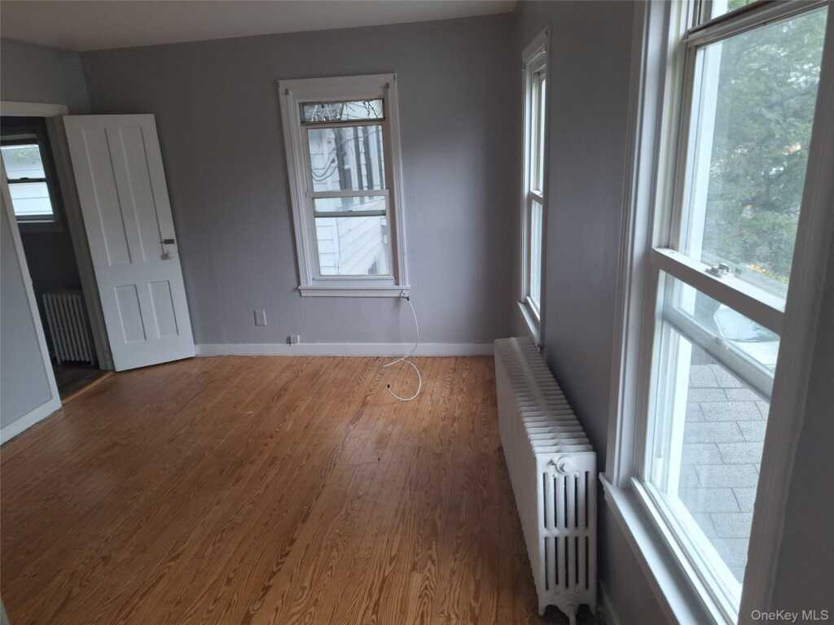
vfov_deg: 58.9
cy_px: 312
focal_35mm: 23
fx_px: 554
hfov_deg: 73.9
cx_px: 417
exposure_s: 1/60
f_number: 1.8
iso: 50
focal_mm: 5.54
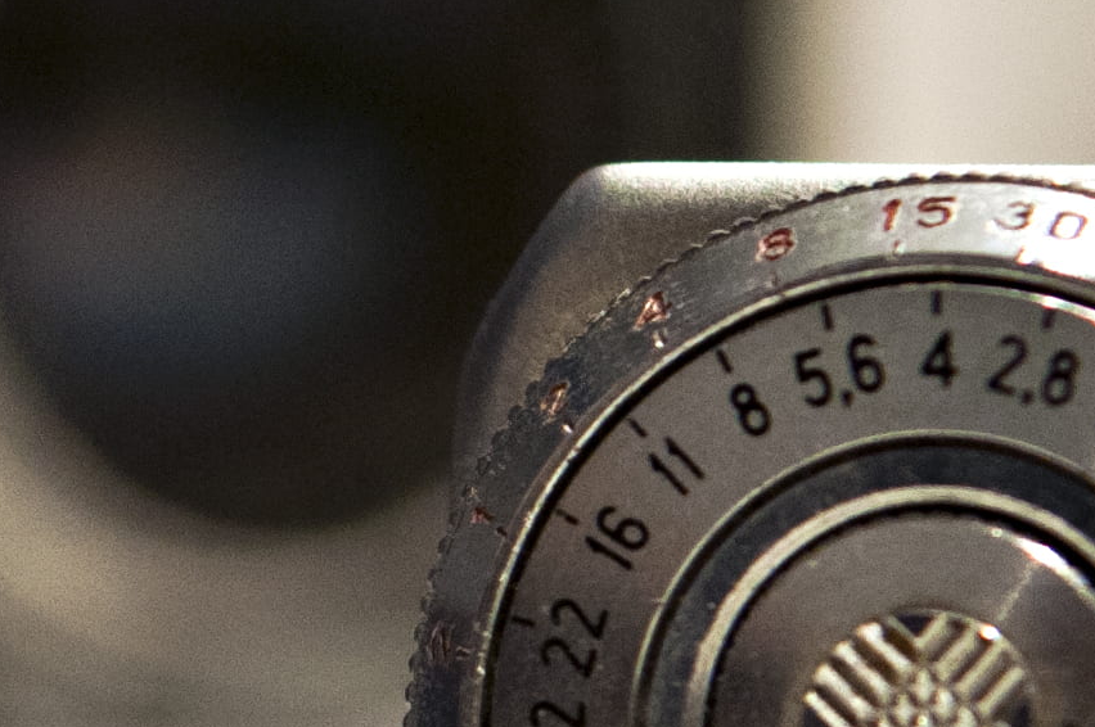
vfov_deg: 4.1
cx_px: 302
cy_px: 302
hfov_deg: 6.2
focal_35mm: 332
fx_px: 10087
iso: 500
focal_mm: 44
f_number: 3.5
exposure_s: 1/2.5
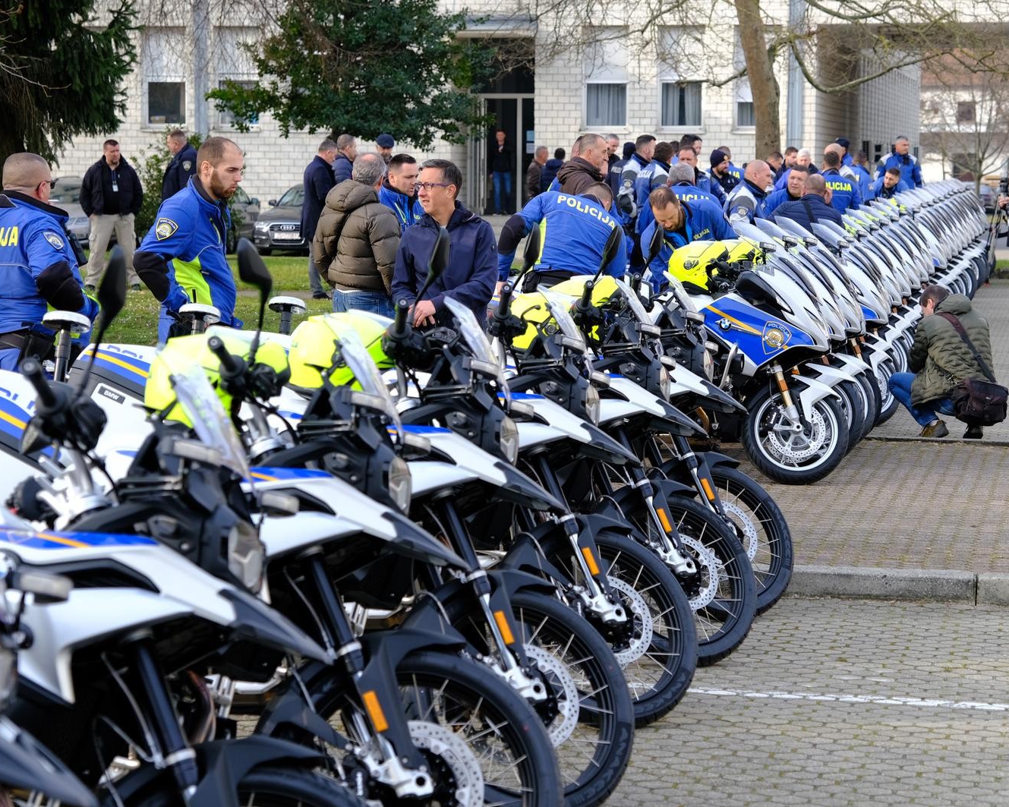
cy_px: 404
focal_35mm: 87
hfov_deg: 22.0
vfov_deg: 17.7
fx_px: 2598
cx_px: 452
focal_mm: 51.6
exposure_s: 1/500
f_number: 4
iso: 320
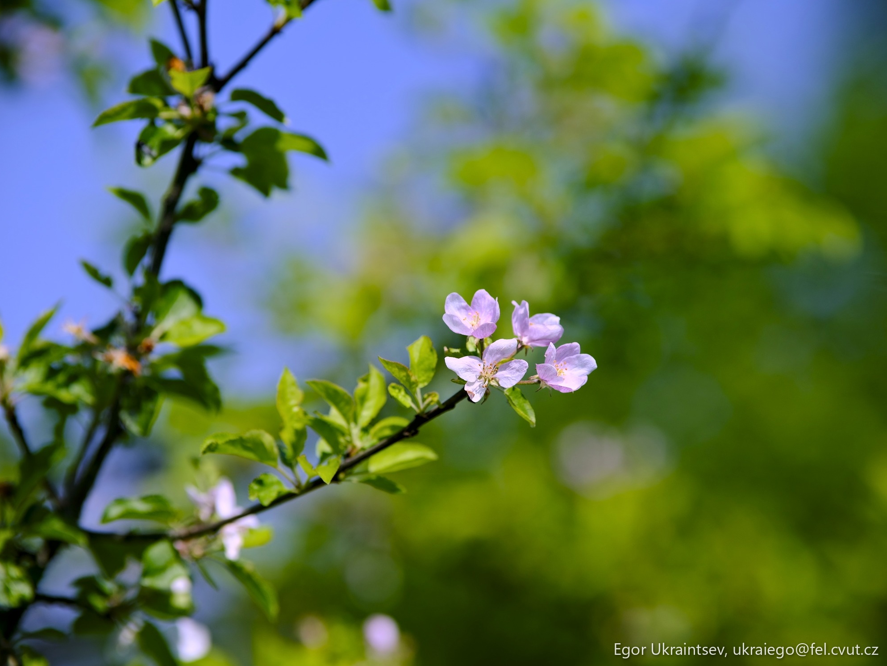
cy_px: 334
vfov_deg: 9.3
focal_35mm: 159
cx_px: 443
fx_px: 4075
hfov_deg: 12.4
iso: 400
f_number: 4
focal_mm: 200
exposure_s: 1/3000
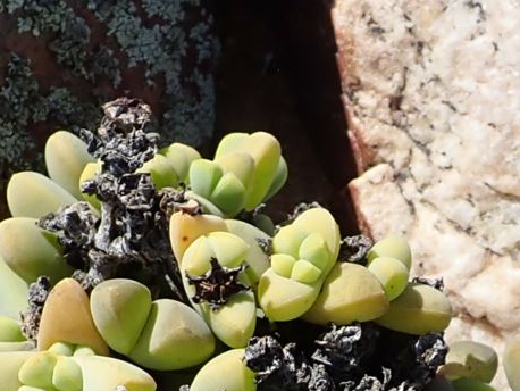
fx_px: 1969
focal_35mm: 131
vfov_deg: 10.7
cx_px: 235
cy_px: 691
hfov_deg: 15.0
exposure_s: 1/1000
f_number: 3.2
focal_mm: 5.5
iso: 100
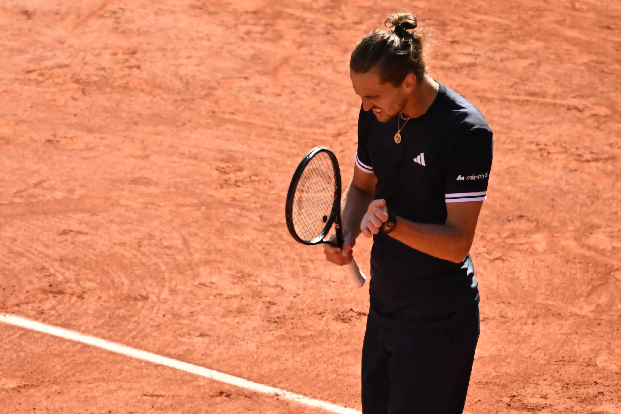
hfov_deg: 3.7
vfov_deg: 2.5
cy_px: 207
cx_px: 310
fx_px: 9659
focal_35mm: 560
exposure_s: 1/6400
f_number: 4
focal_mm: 560
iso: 1600
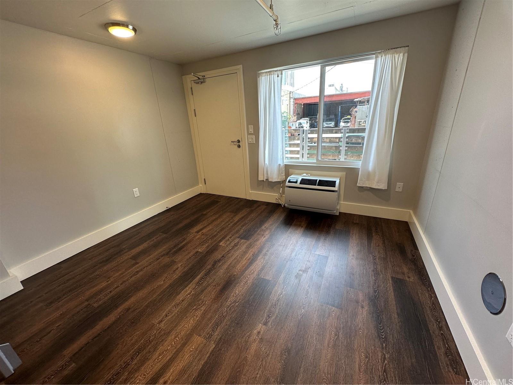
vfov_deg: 85.7
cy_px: 192
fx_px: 207
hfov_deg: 102.1
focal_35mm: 14
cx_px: 256
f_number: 2.2
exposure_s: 1/120
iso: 80
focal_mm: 2.22
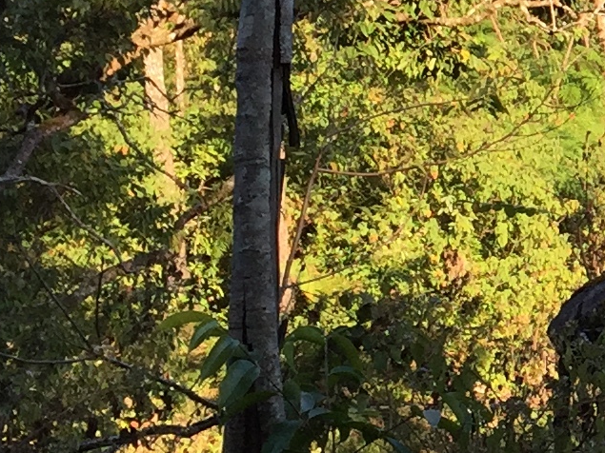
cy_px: 134
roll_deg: -0.1
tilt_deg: +5.4
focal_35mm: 149
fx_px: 2604
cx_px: 1205
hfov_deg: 11.9
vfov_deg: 9.9
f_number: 2.2
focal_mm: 4.15
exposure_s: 1/557
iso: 32
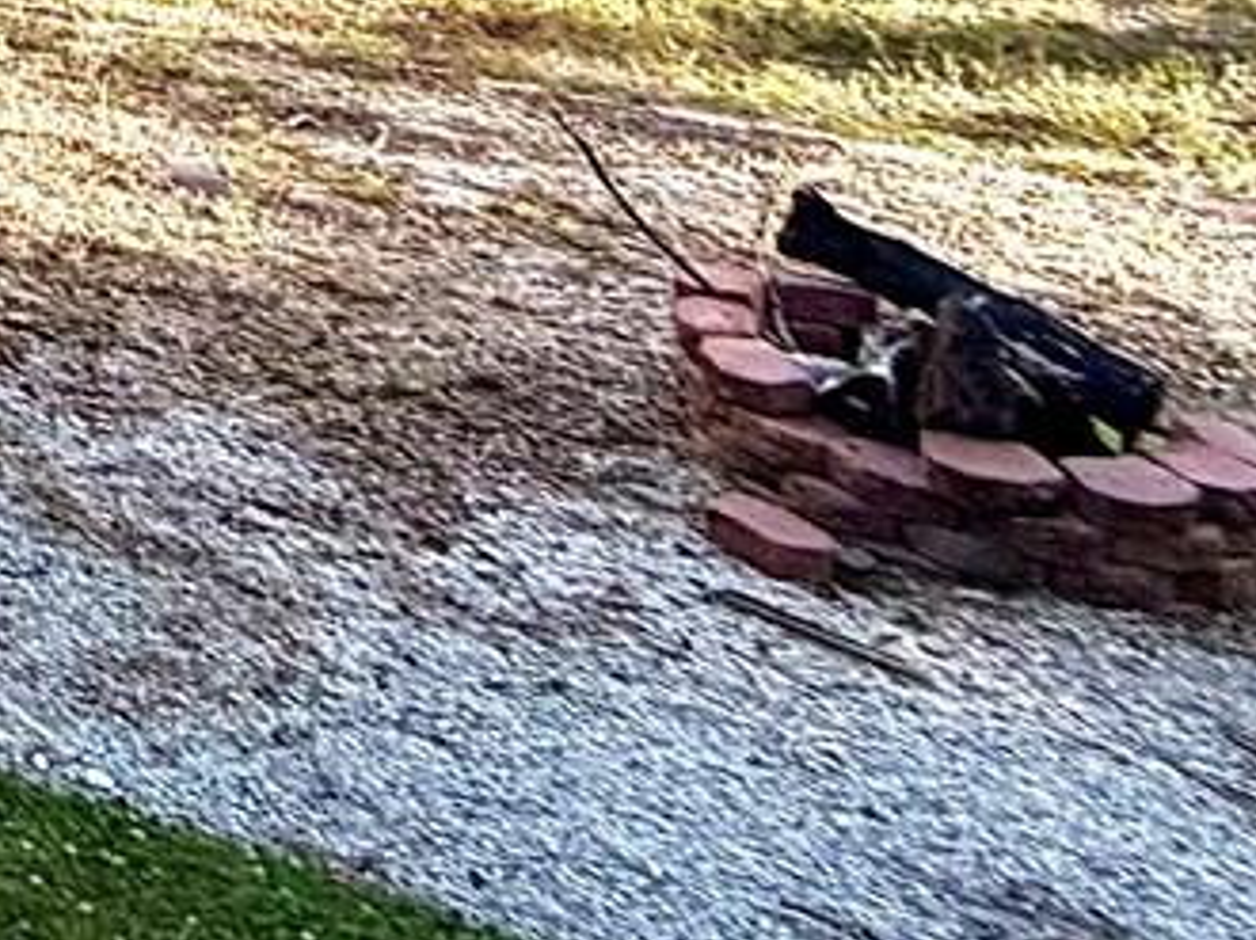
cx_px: -2082
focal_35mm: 87
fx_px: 3154
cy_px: -1126
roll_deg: +0.4
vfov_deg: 13.6
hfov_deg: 13.2
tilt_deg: -0.9
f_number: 2.2
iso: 40
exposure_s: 1/625
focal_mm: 2.22
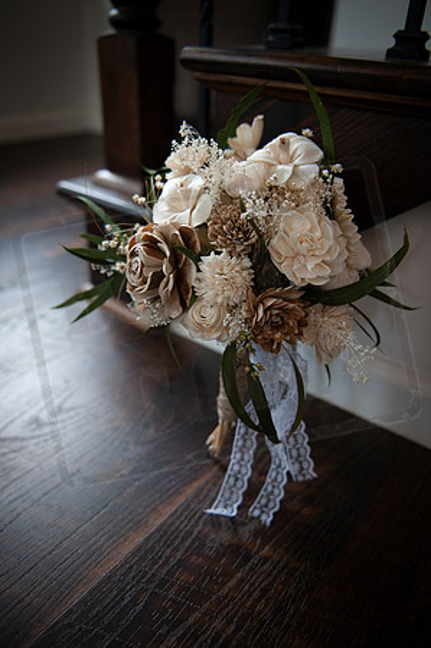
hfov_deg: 44.9
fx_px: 522
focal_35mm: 29
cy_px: 324
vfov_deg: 63.7
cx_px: 216
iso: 400
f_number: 2.8
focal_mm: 29
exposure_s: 1/400
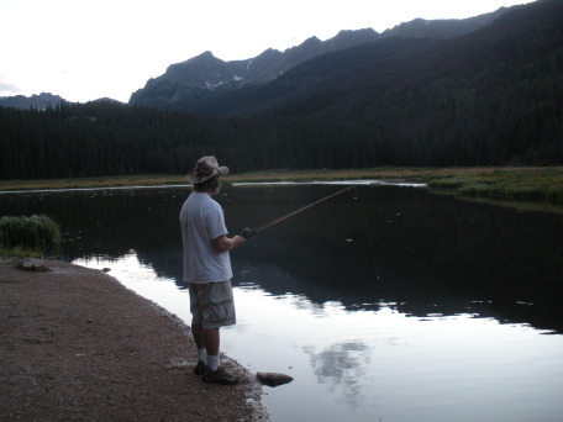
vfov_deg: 39.7
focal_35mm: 36
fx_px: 586
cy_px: 211
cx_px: 282
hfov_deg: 51.4
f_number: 3.5
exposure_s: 1/55.6
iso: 190
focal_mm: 6.3
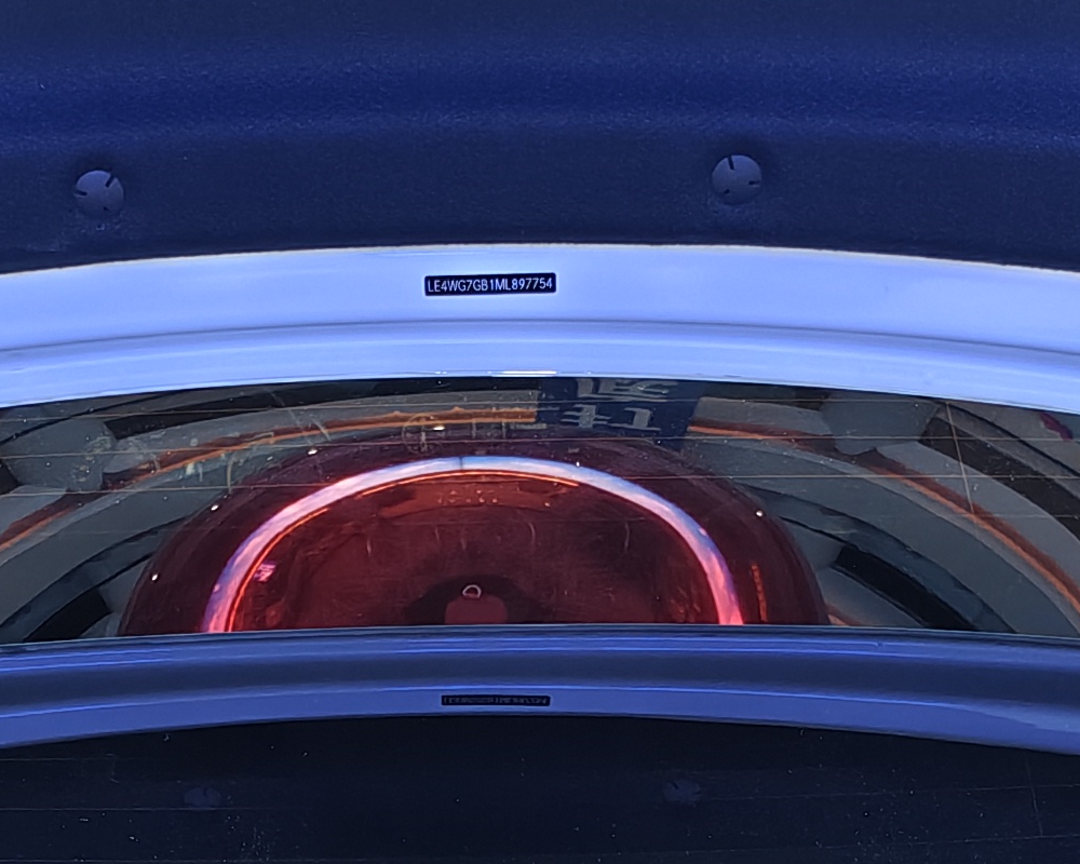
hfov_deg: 20.8
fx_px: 2941
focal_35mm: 92
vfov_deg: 15.7
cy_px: 1184
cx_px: 410
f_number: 1.57
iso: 466
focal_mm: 5.6
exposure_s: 1/50
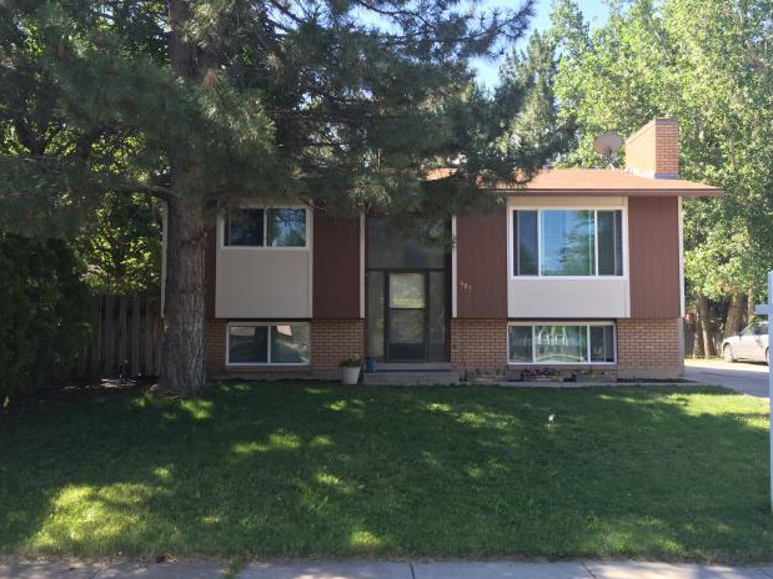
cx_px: 397
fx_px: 670
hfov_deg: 60.0
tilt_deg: +4.5
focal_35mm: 30
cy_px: 296
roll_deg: -1.8
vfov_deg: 46.8
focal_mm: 4.15
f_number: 2.2
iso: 32
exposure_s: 1/275
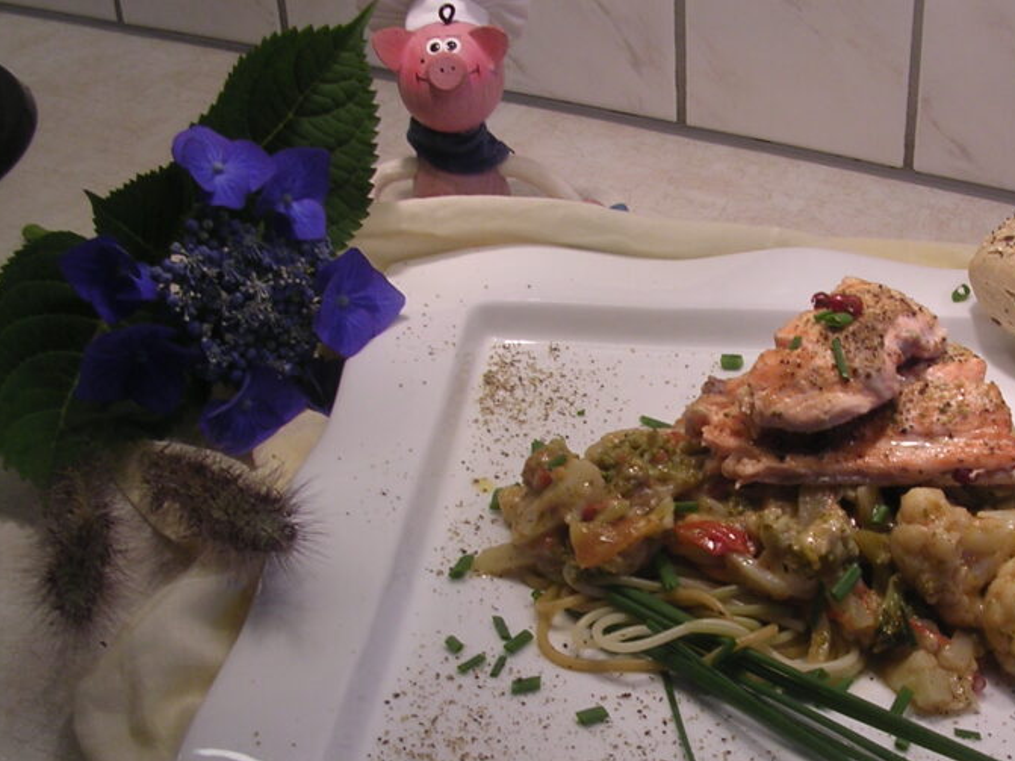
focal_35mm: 58
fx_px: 1700
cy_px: 520
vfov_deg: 25.1
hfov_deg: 32.7
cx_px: 746
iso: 100
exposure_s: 1/68.6
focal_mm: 5.8
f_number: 2.8
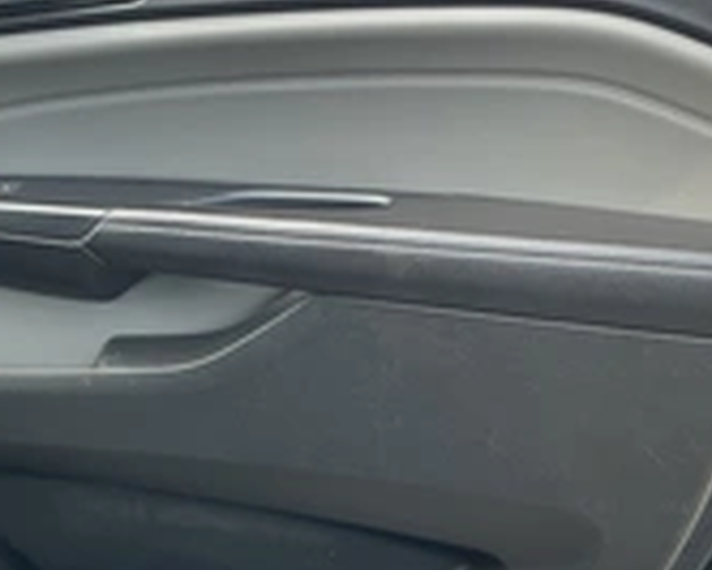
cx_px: 283
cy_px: 266
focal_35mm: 66
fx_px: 1392
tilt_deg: -18.0
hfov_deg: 28.6
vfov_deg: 23.2
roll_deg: -1.5
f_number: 1.8
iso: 32
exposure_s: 1/122
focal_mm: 3
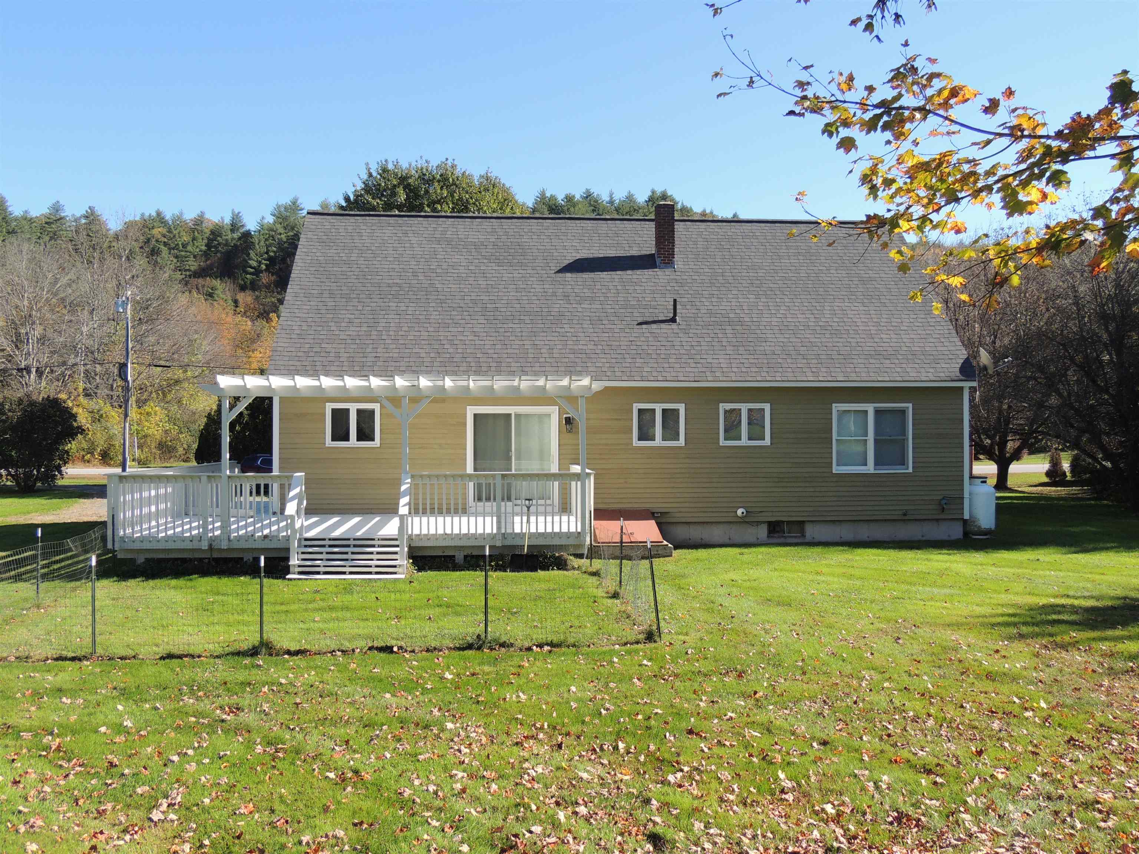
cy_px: 427
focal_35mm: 30
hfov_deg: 60.0
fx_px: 987
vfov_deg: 46.8
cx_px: 570
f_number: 3.1
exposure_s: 1/640
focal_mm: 5.3
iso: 100
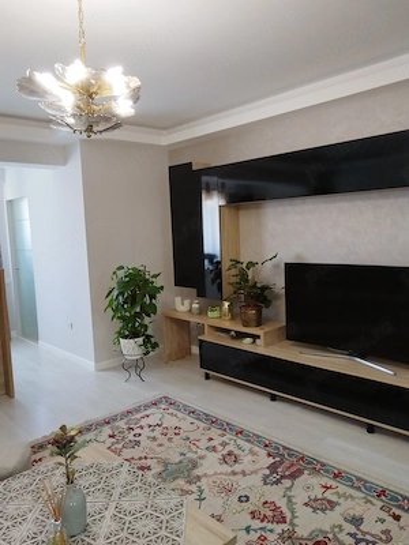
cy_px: 272
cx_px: 204
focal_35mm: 26
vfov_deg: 67.3
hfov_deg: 53.1
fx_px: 410
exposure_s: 1/100
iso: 1013
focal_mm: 4.95
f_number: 1.9
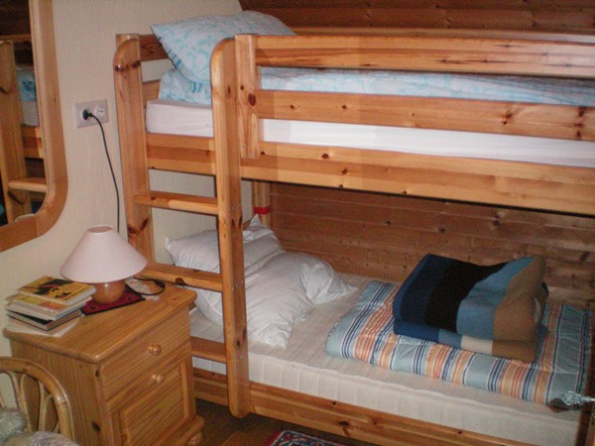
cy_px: 223
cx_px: 298
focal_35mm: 38
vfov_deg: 37.7
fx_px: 653
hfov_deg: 49.0
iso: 400
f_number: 3.1
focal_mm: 6.3
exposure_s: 1/60
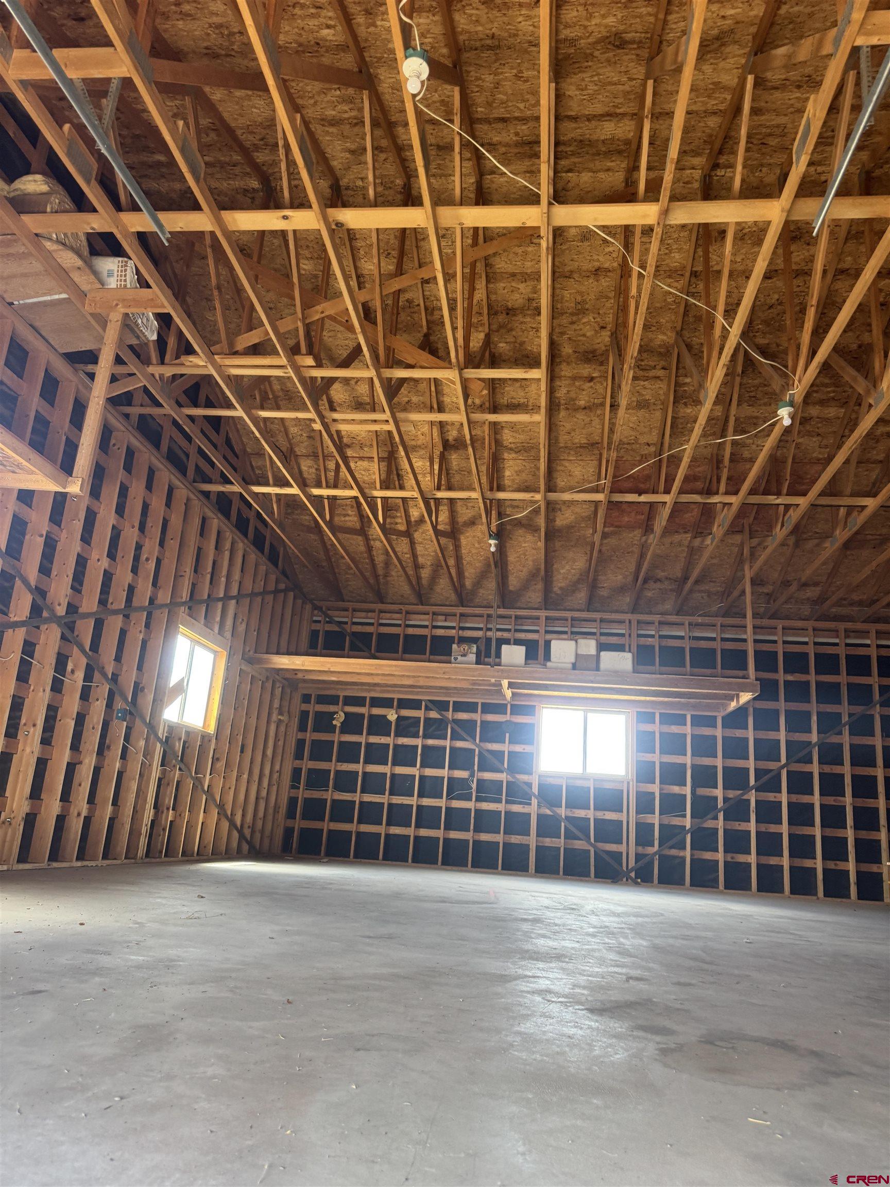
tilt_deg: +16.4
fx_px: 823
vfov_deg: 71.6
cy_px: 594
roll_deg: -4.5
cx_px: 445
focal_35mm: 24
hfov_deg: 56.8
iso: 200
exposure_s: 1/99
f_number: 1.78
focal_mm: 6.76
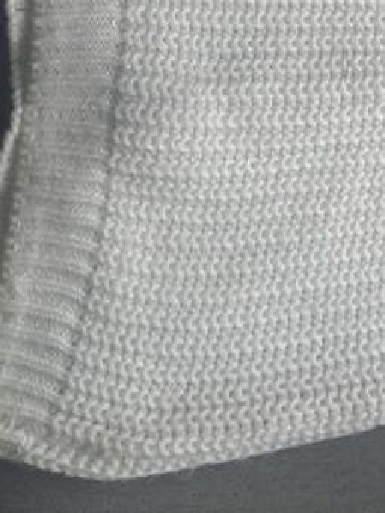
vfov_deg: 19.0
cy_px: -94
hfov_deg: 14.3
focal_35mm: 98
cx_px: 537
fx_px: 1453
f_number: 2
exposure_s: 1/50
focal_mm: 4.6
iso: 160
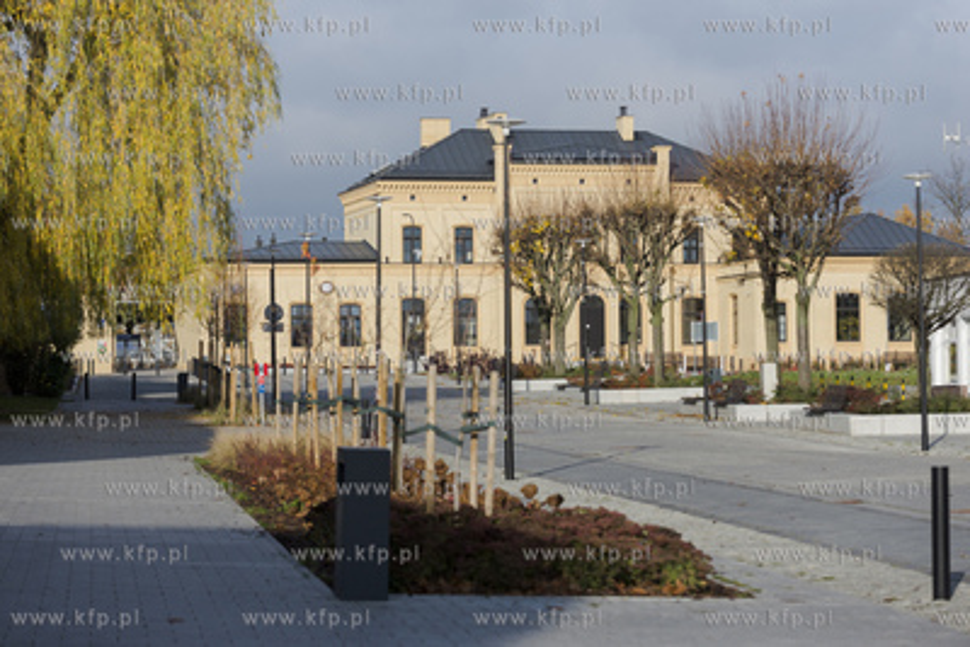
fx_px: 3234
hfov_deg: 17.1
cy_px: 324
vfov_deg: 11.4
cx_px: 485
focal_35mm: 120
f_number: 4.5
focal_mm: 120
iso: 400
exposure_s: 1/4000
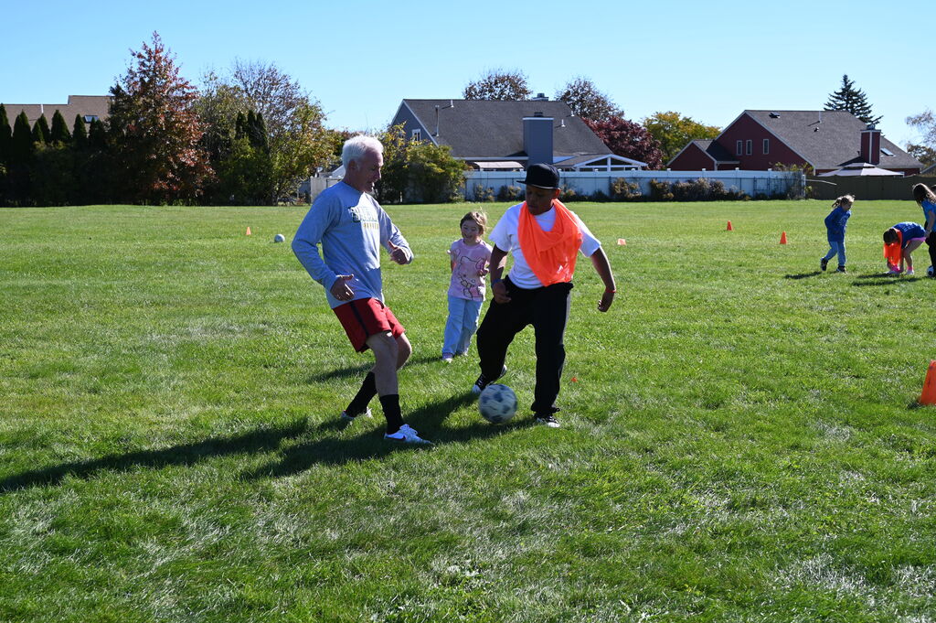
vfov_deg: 30.5
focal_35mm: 44
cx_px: 468
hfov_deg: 44.5
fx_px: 1143
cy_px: 312
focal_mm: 44
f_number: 7.1
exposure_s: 1/250
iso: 100
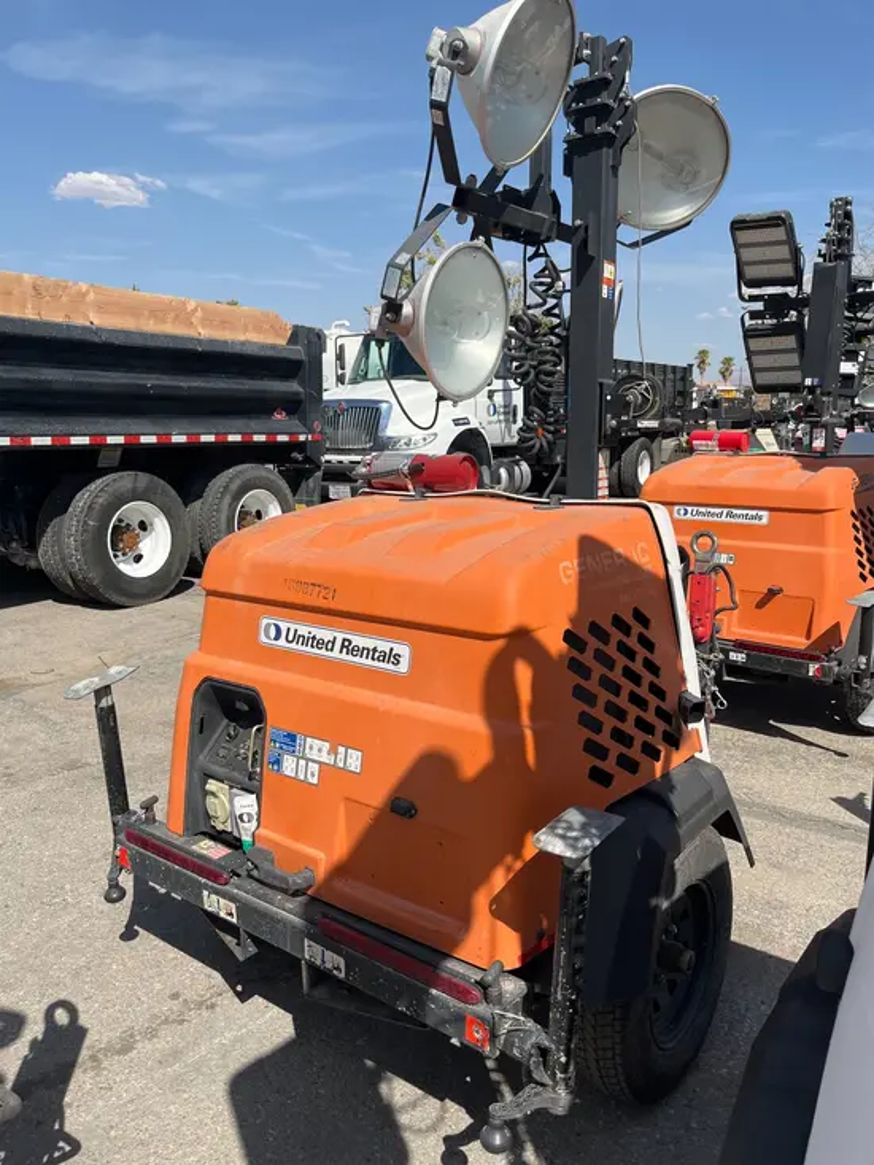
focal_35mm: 26
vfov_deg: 67.3
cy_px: 582
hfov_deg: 53.1
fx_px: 875
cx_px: 437
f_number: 1.6
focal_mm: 5.1
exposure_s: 1/3745
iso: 50
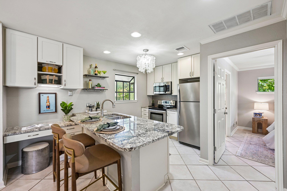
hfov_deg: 100.4
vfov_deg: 77.3
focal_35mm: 15
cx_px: 144
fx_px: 120
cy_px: 96
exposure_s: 1/15
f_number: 5.6
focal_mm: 15
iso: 400
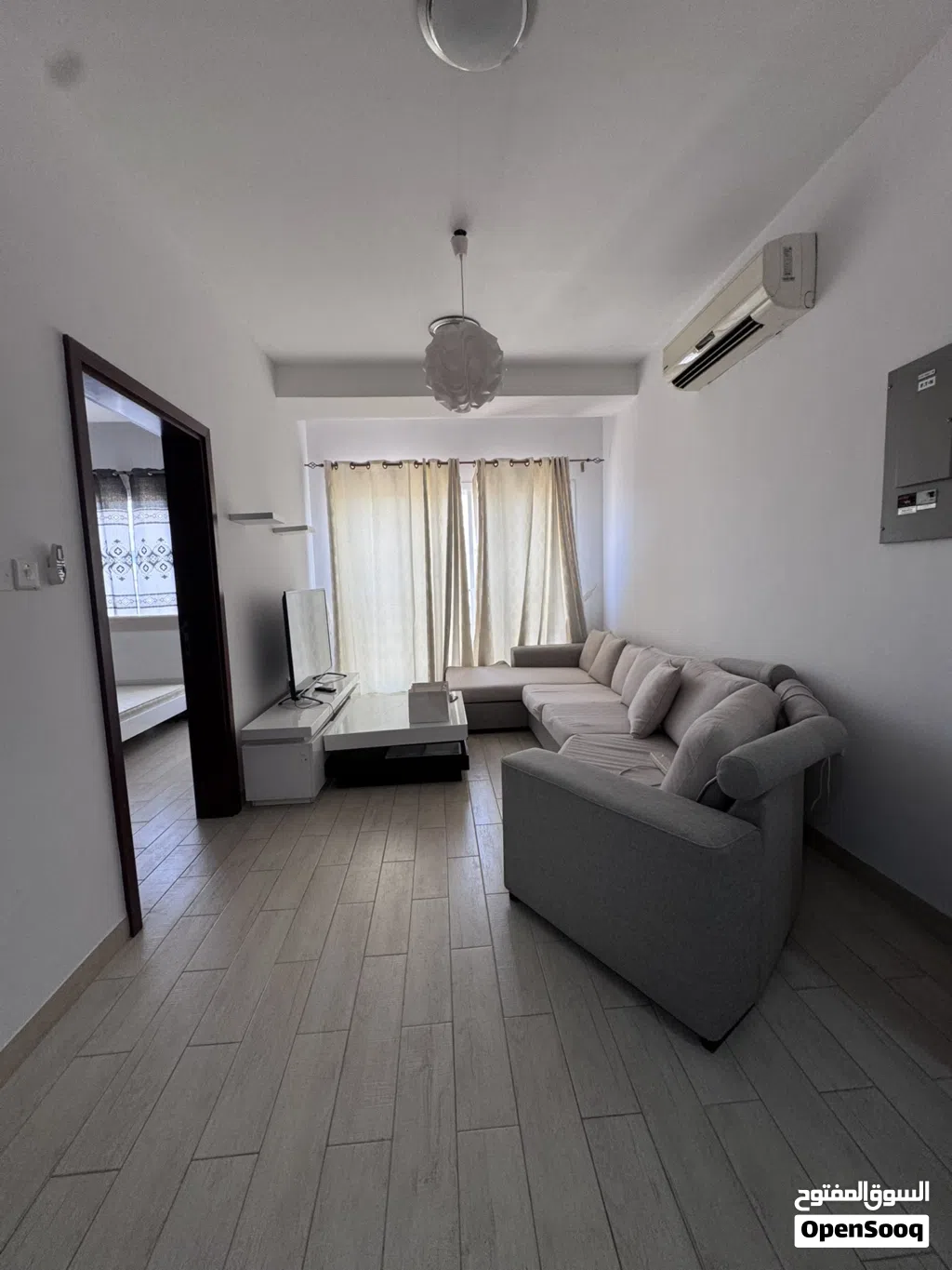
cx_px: 476
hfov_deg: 85.7
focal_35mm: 14
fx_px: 513
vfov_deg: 102.1
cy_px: 635
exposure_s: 1/99
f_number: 2.2
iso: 160
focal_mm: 2.22
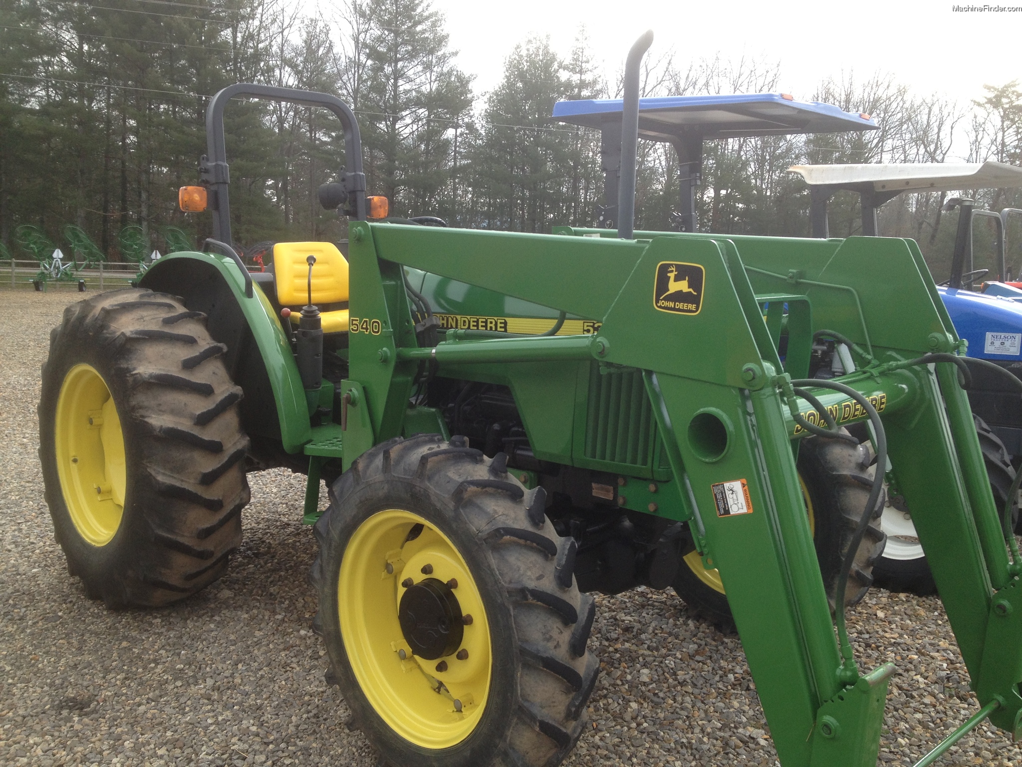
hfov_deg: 52.6
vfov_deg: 40.7
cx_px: 511
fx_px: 1033
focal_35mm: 35
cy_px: 384
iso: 50
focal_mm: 4.28
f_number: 2.4
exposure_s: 1/497
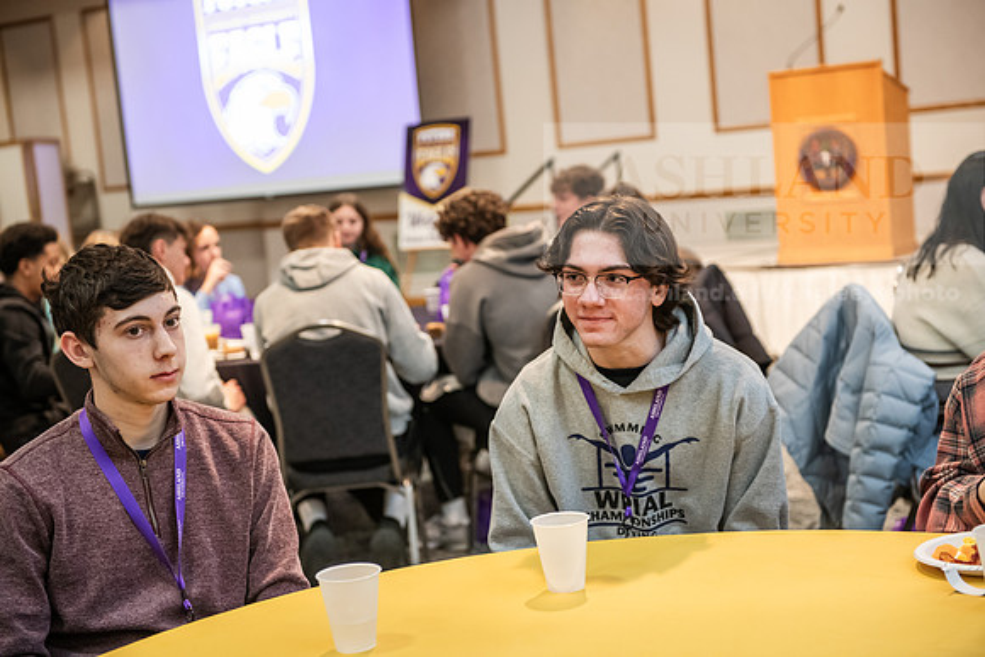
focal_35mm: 60
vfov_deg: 22.6
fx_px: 1642
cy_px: 328
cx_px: 492
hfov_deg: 33.4
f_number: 3.2
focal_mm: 60
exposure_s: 1/125
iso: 2500
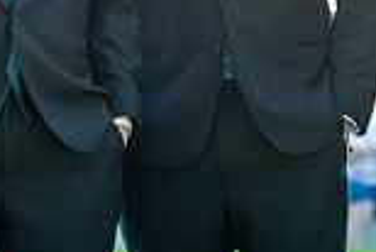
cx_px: 68
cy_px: -60
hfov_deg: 3.4
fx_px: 6283
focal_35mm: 601
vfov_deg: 2.3
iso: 400
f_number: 5.6
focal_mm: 160
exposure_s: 1/160
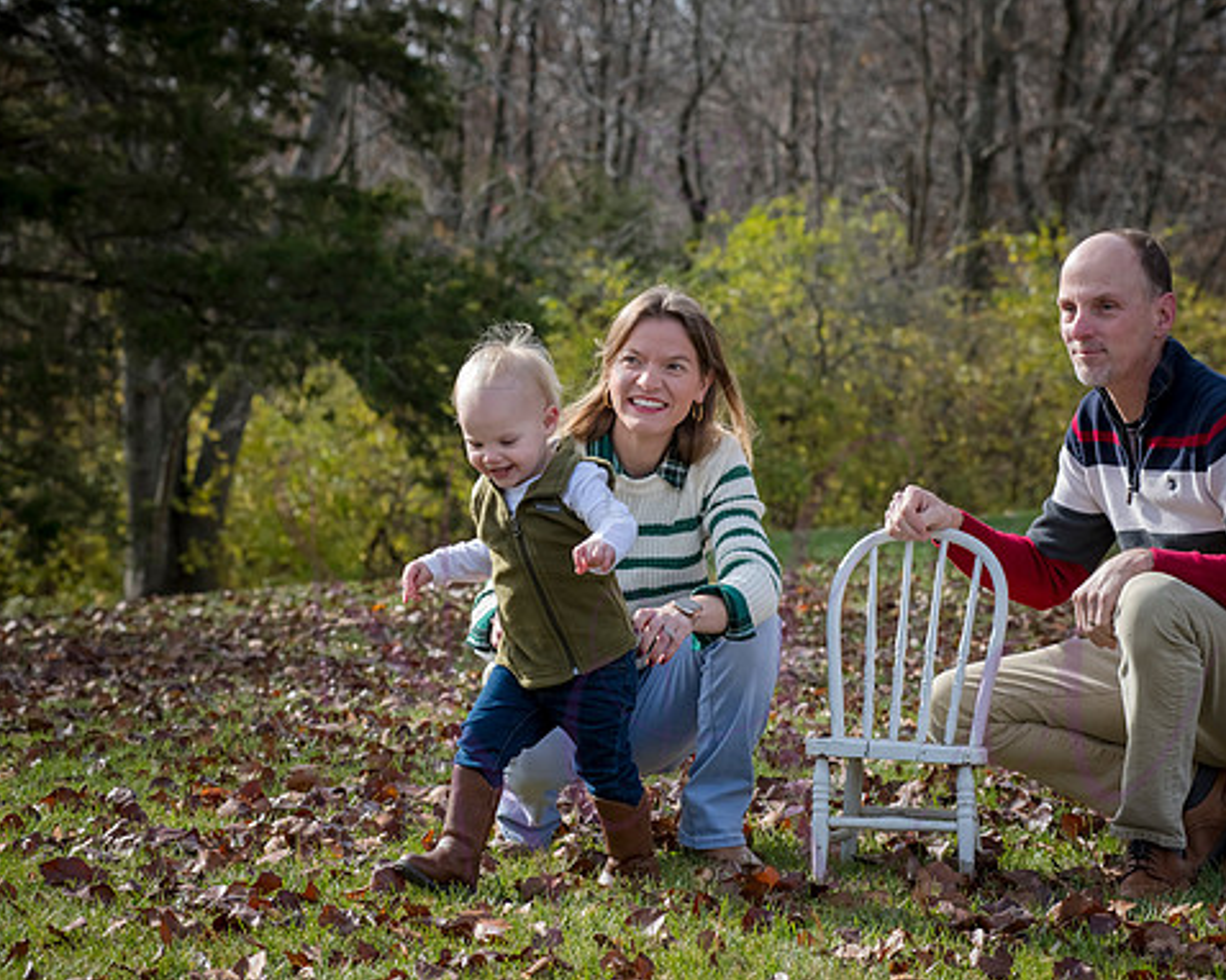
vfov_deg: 13.5
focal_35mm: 114
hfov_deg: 16.9
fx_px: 4135
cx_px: 705
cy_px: 486
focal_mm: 100
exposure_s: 1/500
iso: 400
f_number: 7.1
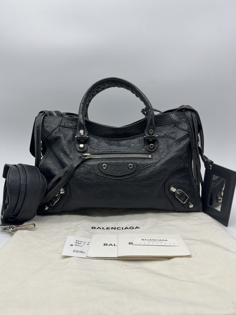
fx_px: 236
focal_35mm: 26
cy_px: 158
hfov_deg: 53.1
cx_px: 118
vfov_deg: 67.3
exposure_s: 1/240
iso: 40
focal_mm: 5.7
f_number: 1.5
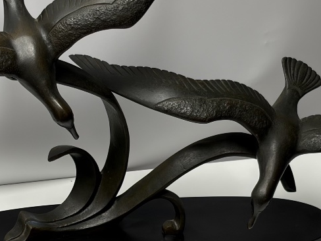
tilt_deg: -27.6
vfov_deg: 11.6
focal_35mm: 128
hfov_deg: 15.4
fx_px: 1187
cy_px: 73
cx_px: 143
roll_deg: -1.2
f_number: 1.6
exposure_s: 1/262
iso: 32
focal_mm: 5.96
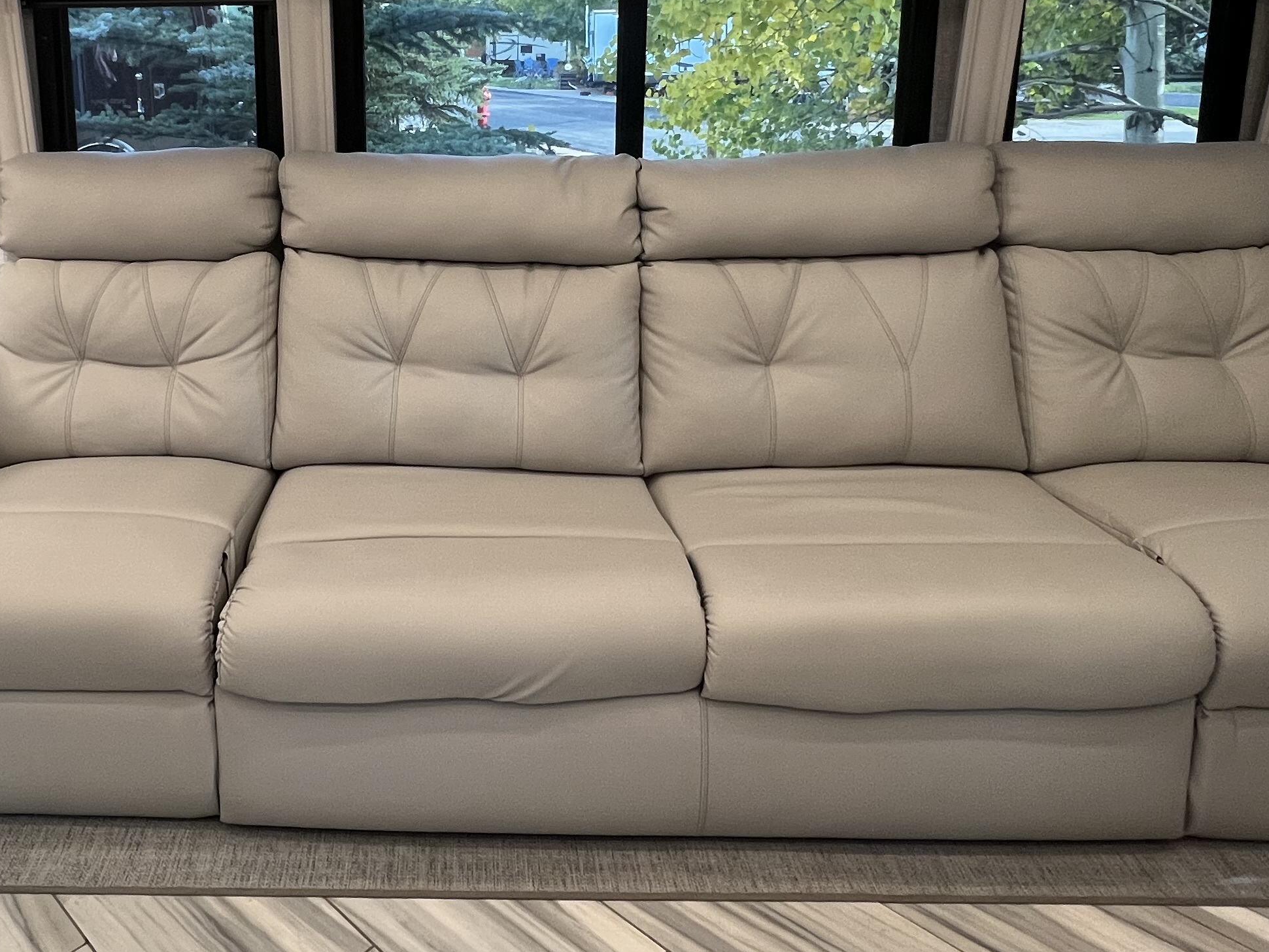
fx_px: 990
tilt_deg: -9.6
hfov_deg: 63.8
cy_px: 190
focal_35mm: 27
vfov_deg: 48.4
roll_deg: +1.5
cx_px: 435
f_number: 1.8
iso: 250
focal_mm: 1.57
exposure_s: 1/58
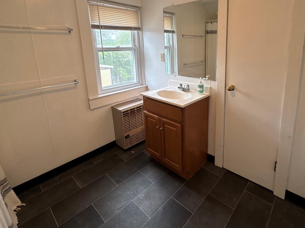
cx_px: 181
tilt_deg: -12.2
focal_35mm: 19
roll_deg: +1.8
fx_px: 167
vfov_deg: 67.2
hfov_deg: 83.8
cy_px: 80
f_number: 2.2
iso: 160
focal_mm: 2.22
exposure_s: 1/120
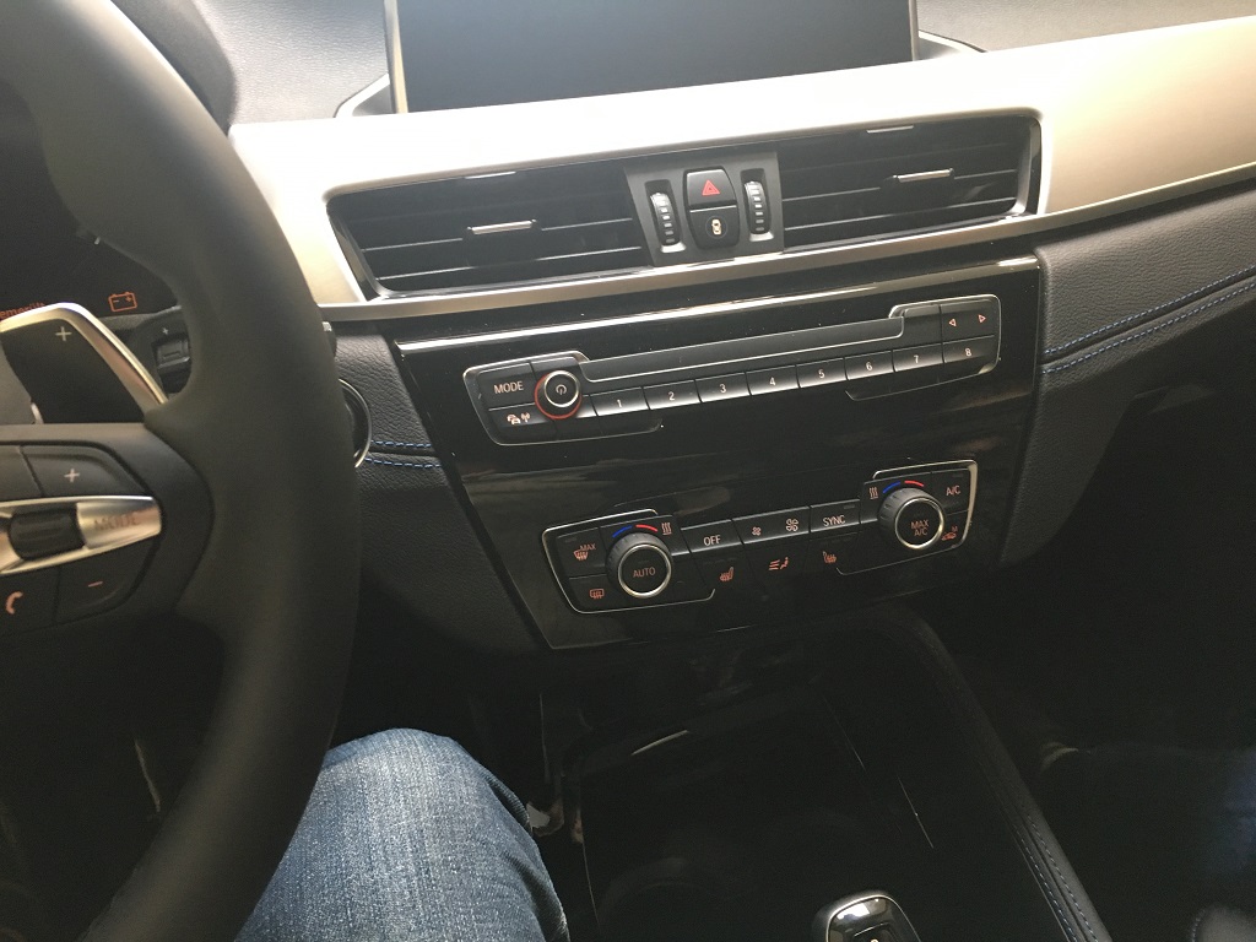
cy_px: 471
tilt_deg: -34.2
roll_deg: +3.7
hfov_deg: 61.7
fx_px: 1052
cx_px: 628
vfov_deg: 48.2
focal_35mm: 29
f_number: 2.2
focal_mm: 4.15
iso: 160
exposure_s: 1/33
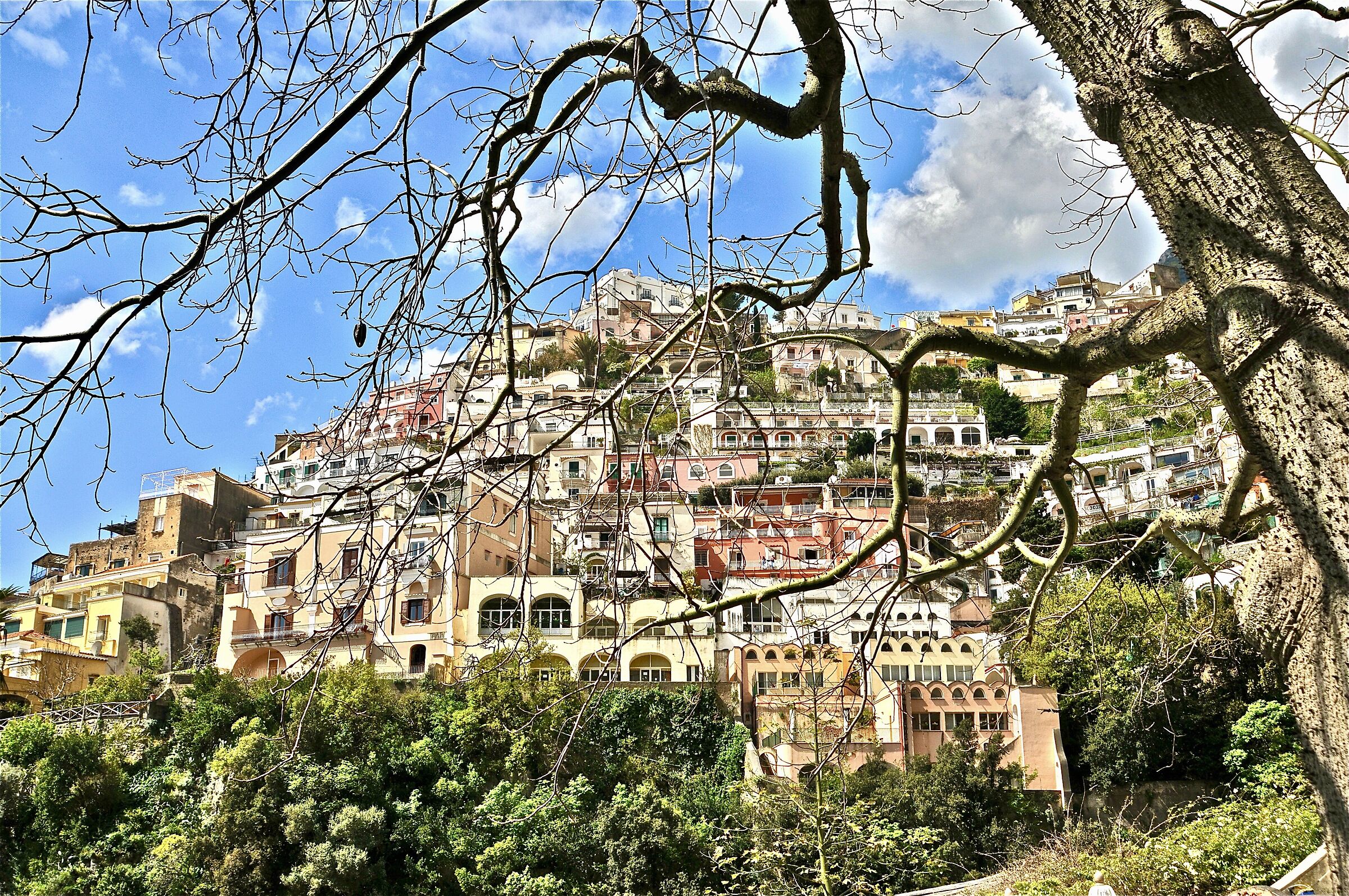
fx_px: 6737
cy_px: 448
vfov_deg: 7.6
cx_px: 674
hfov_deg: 11.4
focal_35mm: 180
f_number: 13
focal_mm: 120
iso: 200
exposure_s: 1/640
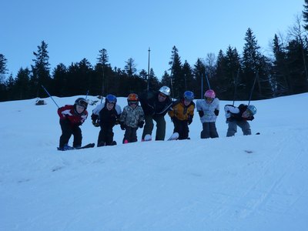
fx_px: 338
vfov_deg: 37.7
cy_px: 116
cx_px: 154
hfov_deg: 49.0
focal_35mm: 38
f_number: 3.2
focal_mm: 6.2
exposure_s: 1/400
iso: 100
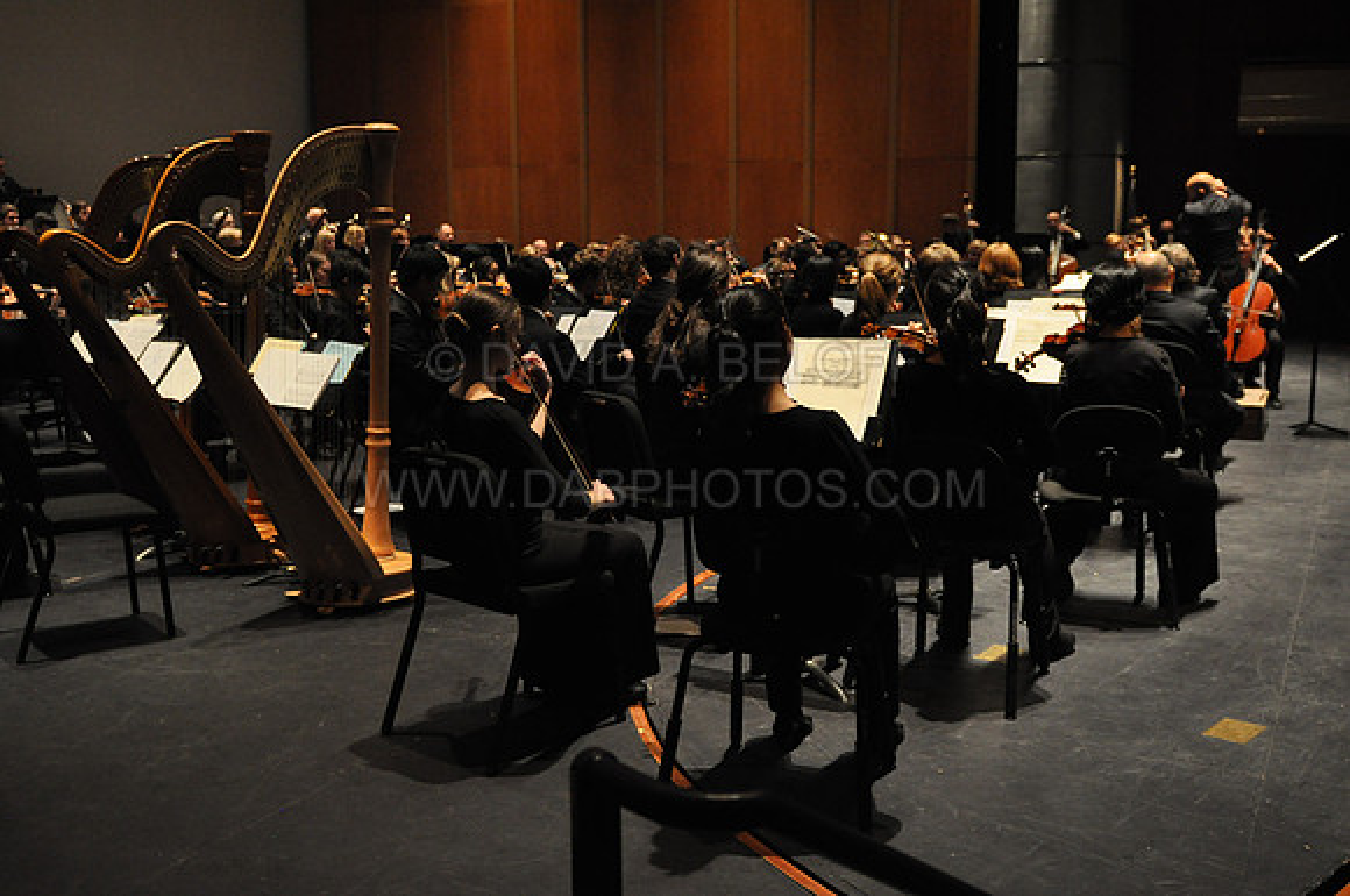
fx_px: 1348
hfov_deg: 53.2
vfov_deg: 36.8
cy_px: 448
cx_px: 675
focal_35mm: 36
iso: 1600
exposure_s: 1/250
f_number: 2.8
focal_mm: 24
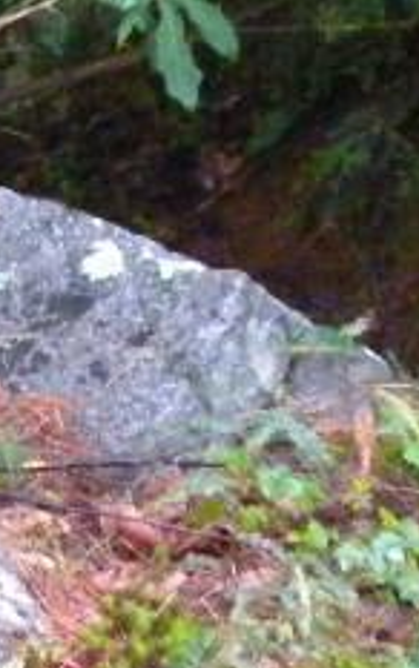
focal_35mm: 172
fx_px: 3137
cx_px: -488
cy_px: 364
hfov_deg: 7.3
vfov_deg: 12.2
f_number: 3.5
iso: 800
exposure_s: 1/152
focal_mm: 6.6
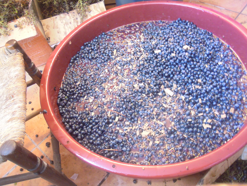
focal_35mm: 28
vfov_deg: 49.7
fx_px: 200
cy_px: 93
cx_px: 124
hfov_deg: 63.4
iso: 500
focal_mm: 5
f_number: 2.7
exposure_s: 1
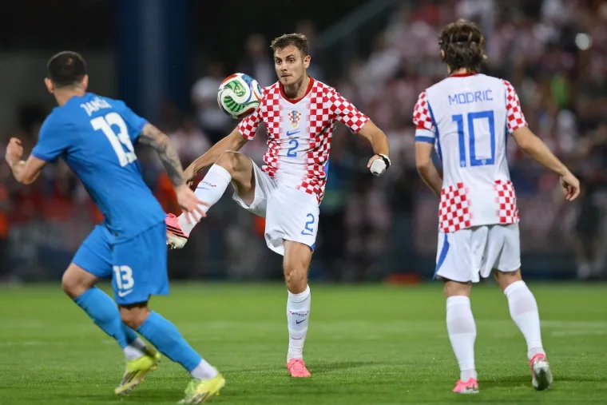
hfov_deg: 5.2
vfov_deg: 3.4
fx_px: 6745
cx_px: 304
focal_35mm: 400
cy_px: 202
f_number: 2.8
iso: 4000
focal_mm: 400
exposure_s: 1/2000
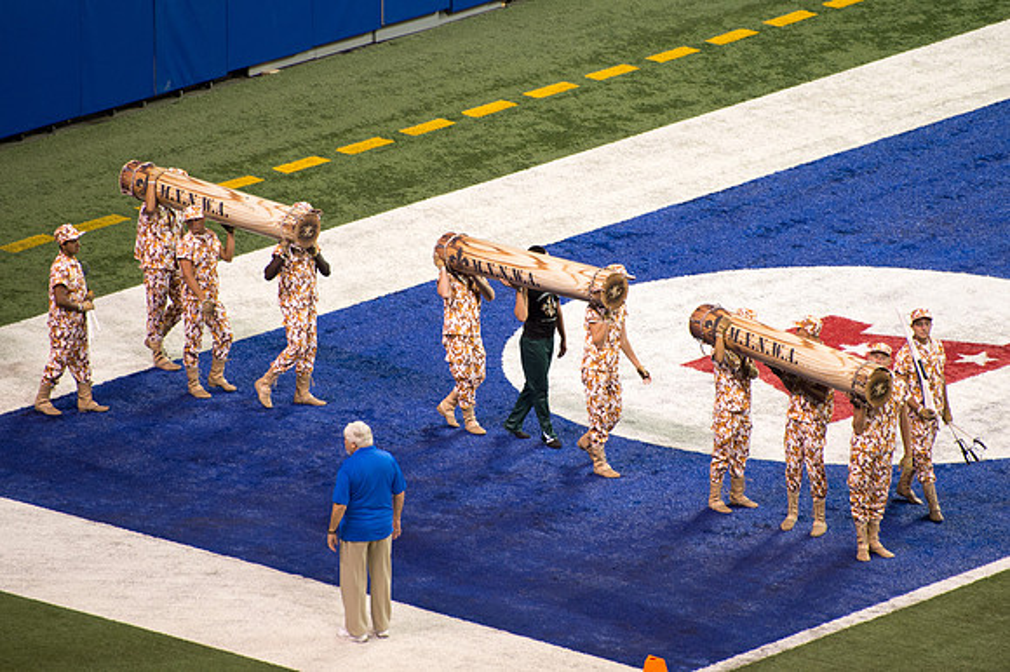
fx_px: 10063
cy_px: 270
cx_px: 533
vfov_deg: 3.8
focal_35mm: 359
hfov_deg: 5.7
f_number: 5.6
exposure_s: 1/320
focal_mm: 300
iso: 1250
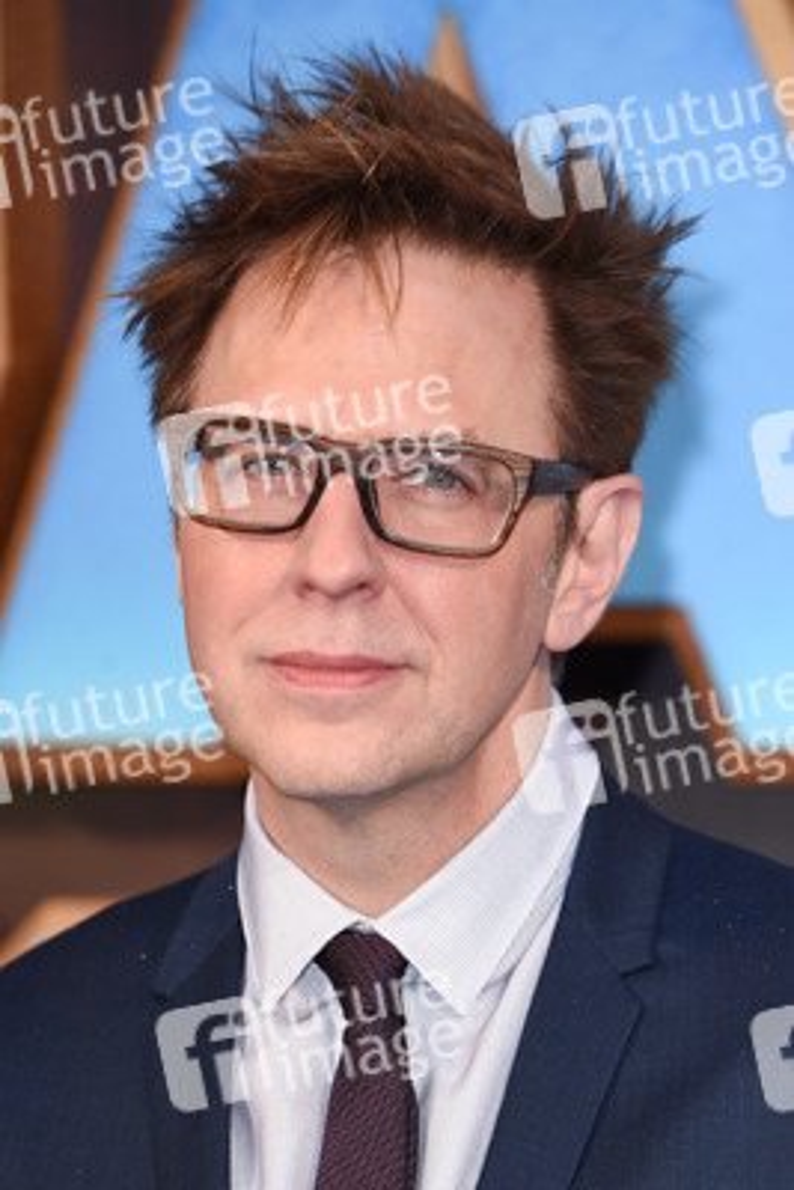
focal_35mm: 280
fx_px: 9255
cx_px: 397
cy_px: 595
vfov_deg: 7.4
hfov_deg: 4.9
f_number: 5.6
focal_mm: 280
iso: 400
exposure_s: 1/250
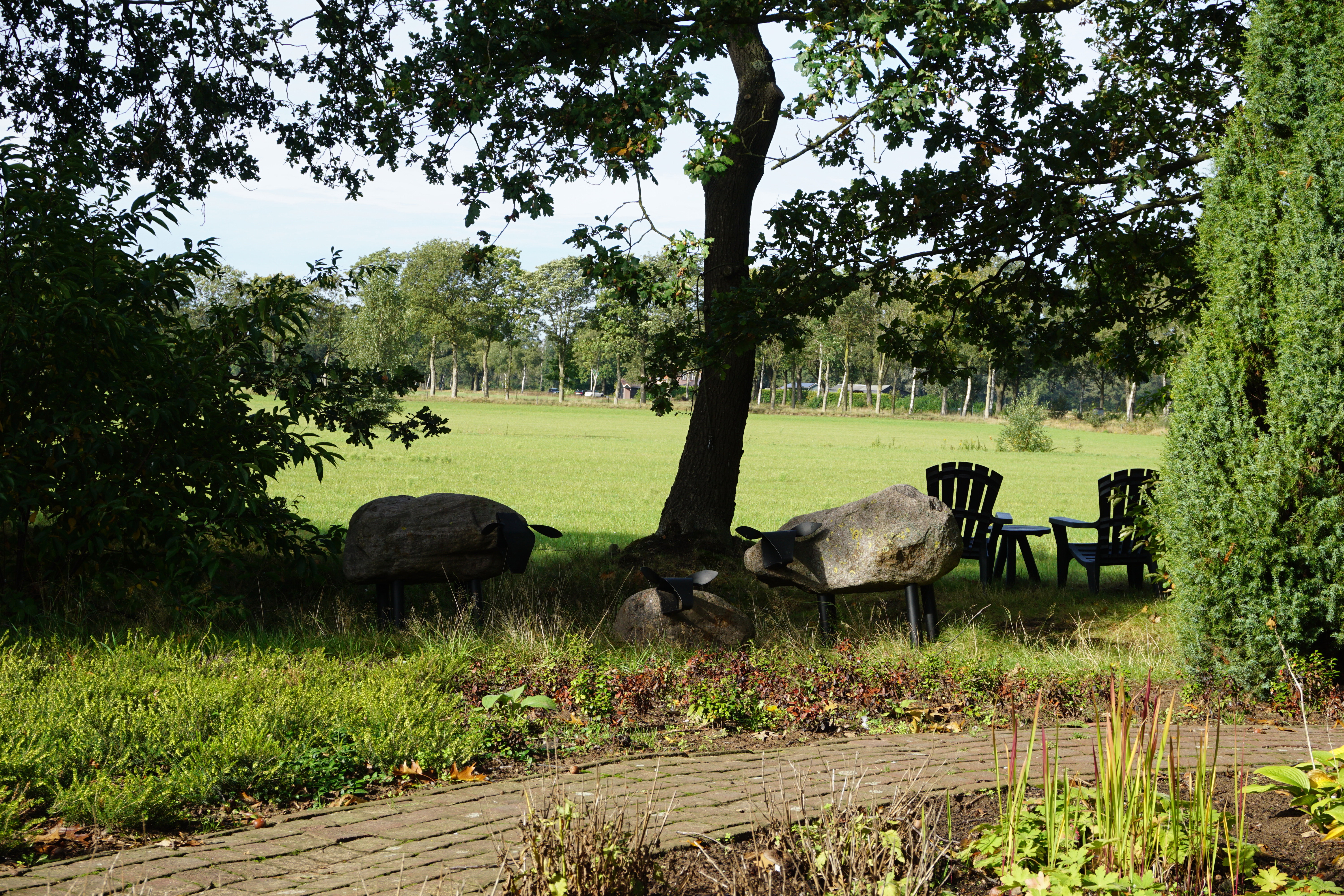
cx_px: 672
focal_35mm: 56
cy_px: 448
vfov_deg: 24.4
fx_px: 2072
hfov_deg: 35.9
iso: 100
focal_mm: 37
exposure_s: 1/100
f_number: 9
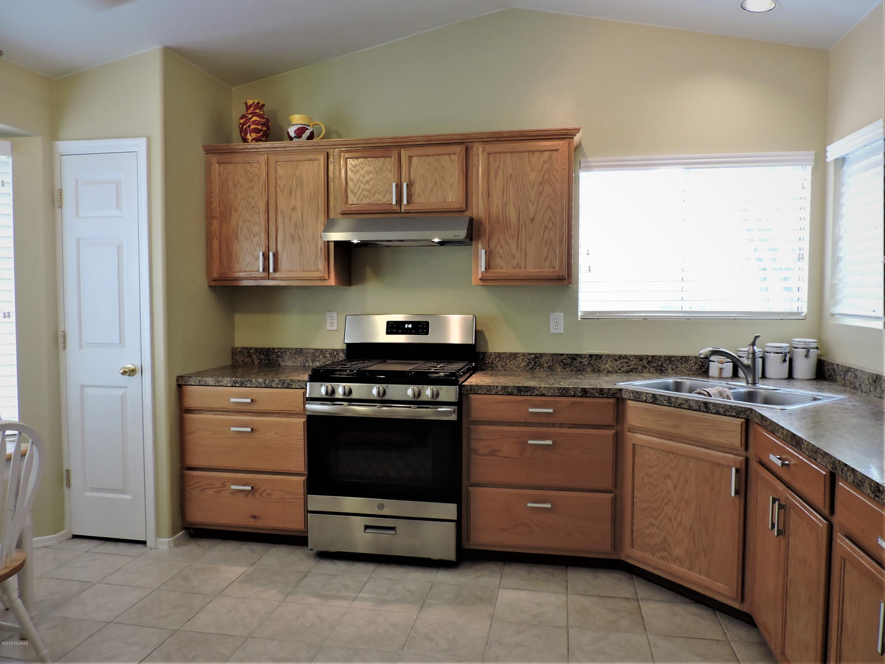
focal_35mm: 24
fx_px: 614
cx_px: 442
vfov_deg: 56.8
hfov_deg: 71.6
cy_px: 332
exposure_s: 1/30
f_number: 3
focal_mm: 4.3
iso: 320
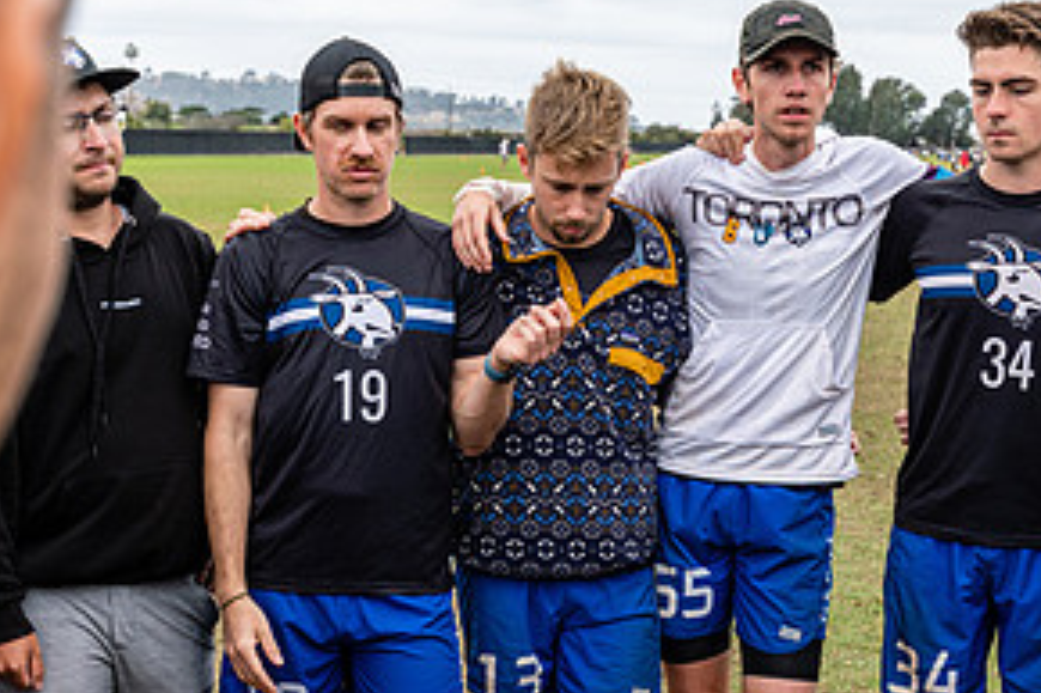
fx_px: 2023
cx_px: 714
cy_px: 501
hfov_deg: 28.6
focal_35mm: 70
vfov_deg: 19.3
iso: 200
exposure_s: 1/320
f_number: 5.6
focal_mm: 35
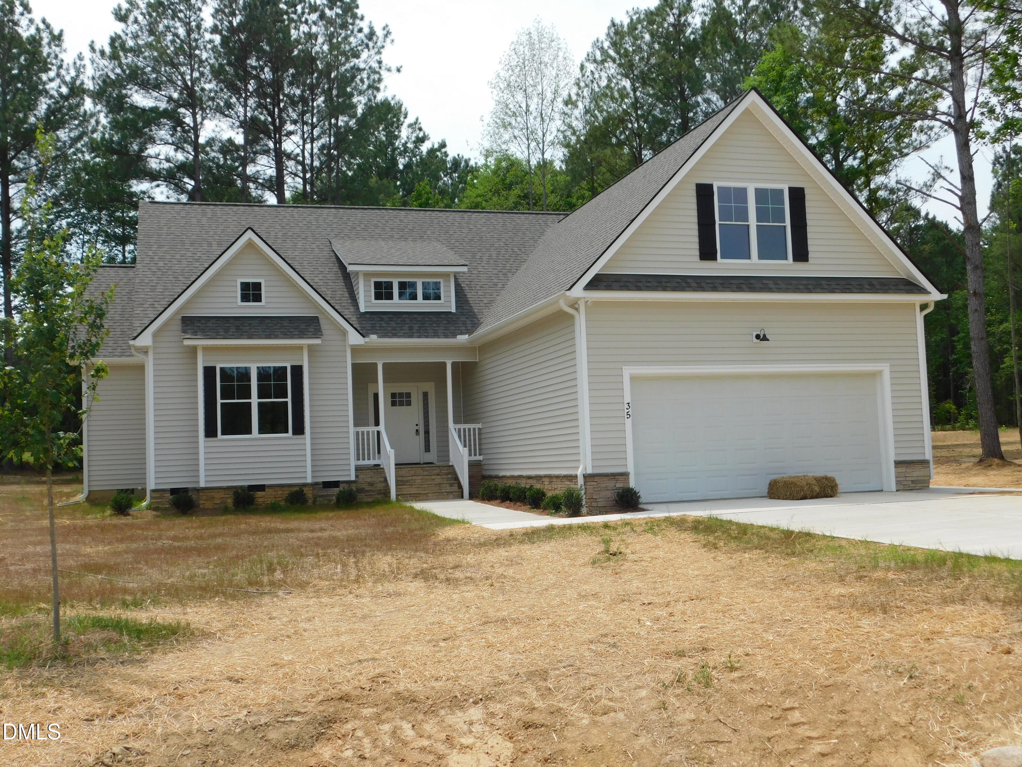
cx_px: 511
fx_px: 1063
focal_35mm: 36
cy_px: 384
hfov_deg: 51.4
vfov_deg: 39.7
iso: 125
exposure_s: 1/1250
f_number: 3.5
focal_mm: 6.3
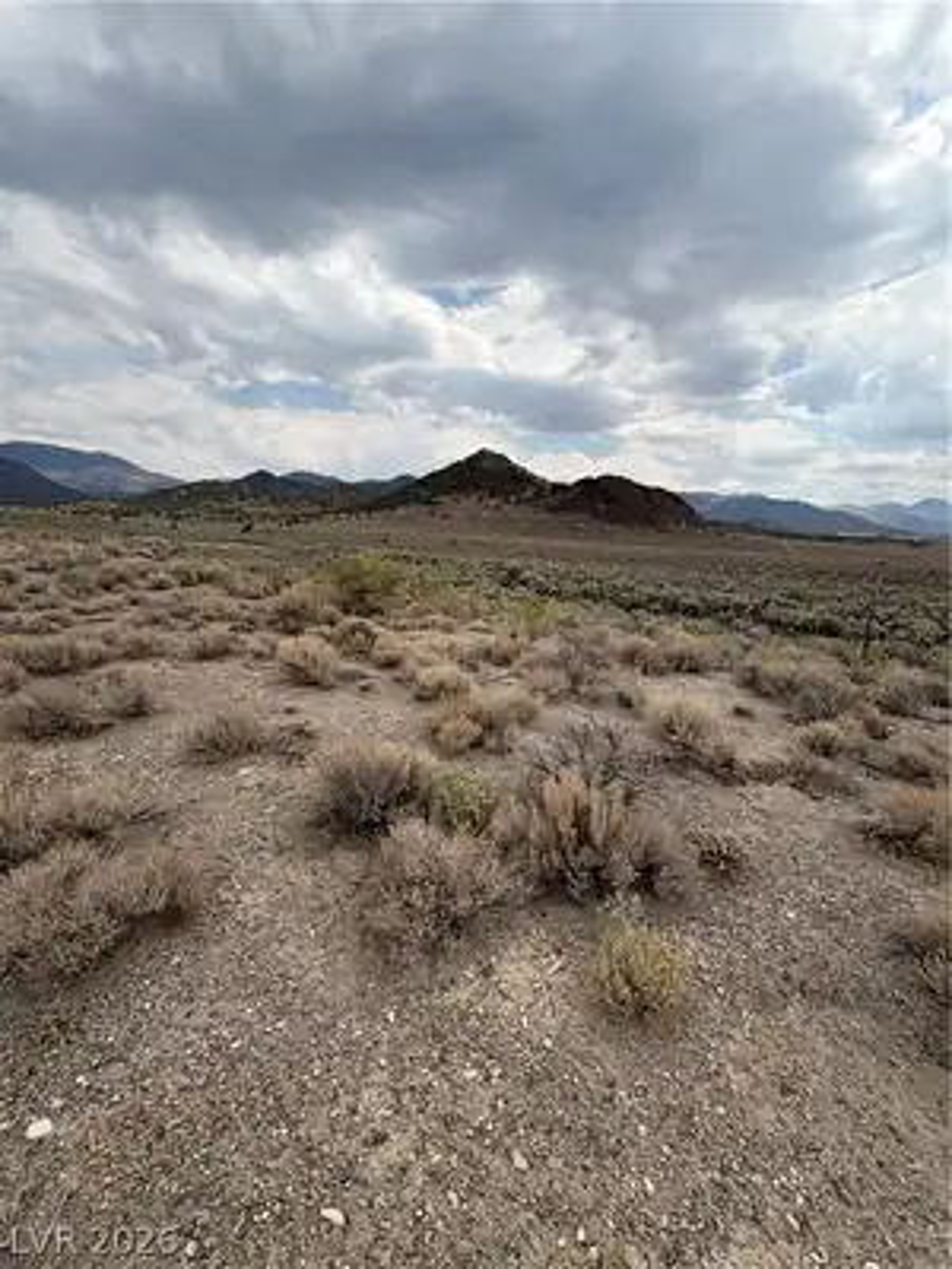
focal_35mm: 14
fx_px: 513
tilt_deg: -9.0
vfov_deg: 102.1
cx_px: 476
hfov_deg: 85.7
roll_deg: -1.9
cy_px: 634
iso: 50
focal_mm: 2.22
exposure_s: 1/1880
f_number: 2.2
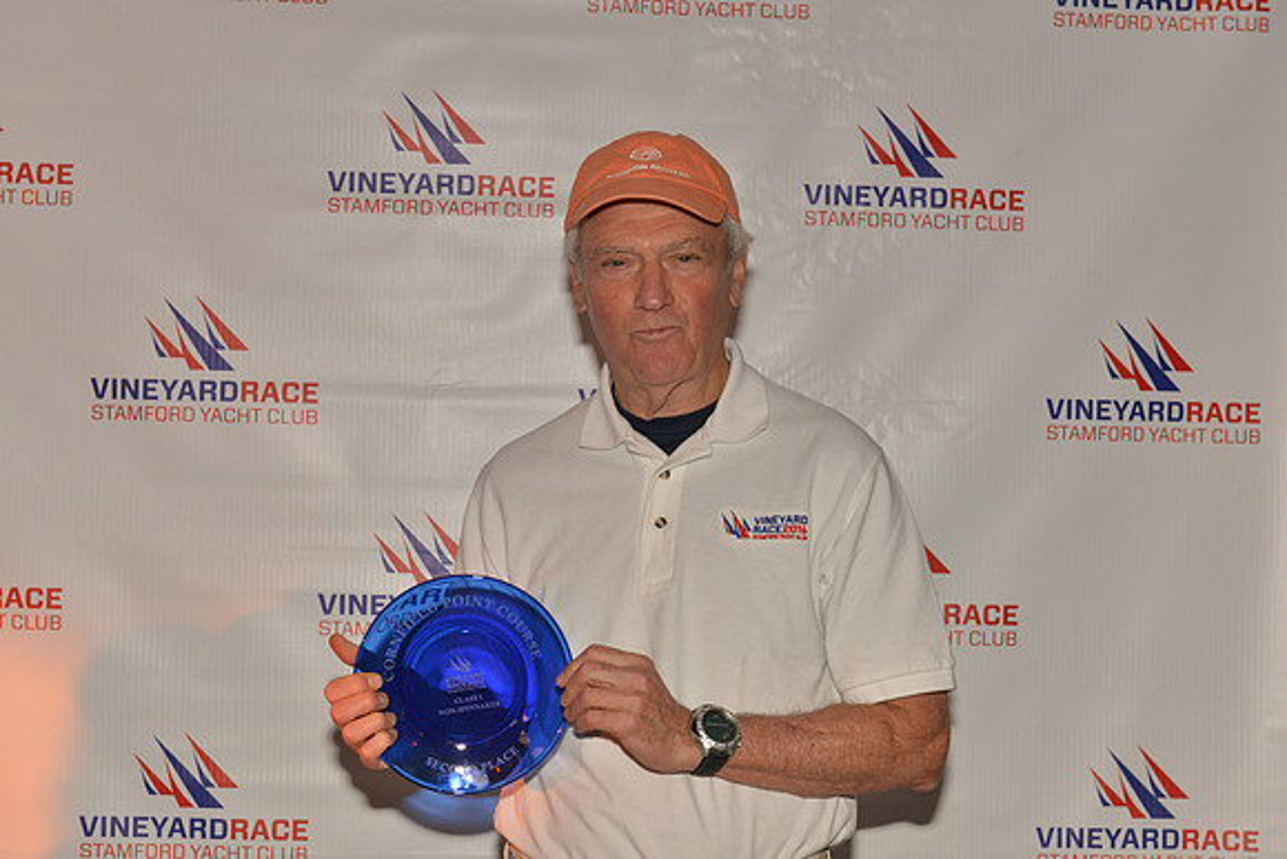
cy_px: 430
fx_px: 2360
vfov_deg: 20.6
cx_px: 644
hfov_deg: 30.5
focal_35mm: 66
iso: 2000
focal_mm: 66
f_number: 9
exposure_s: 1/250
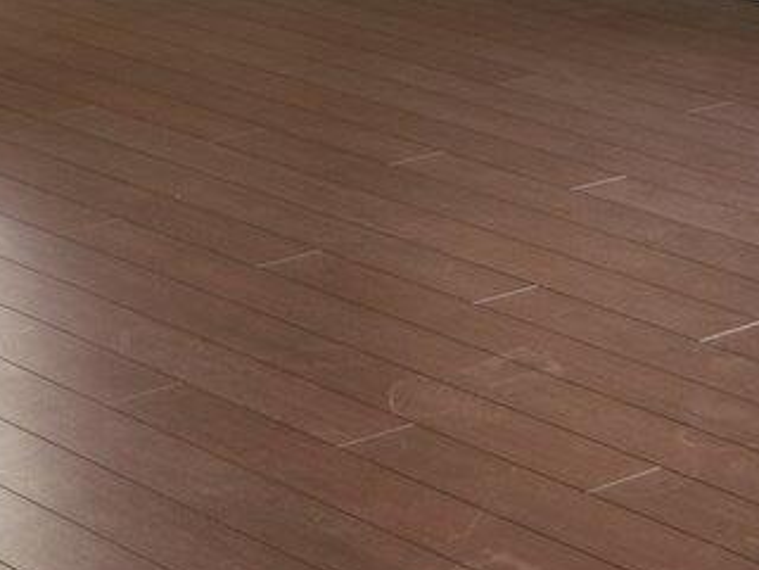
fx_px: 2764
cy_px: -666
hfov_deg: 14.6
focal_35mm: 126
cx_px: -361
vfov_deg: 10.5
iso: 320
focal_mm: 20.5
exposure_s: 1/80
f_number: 8
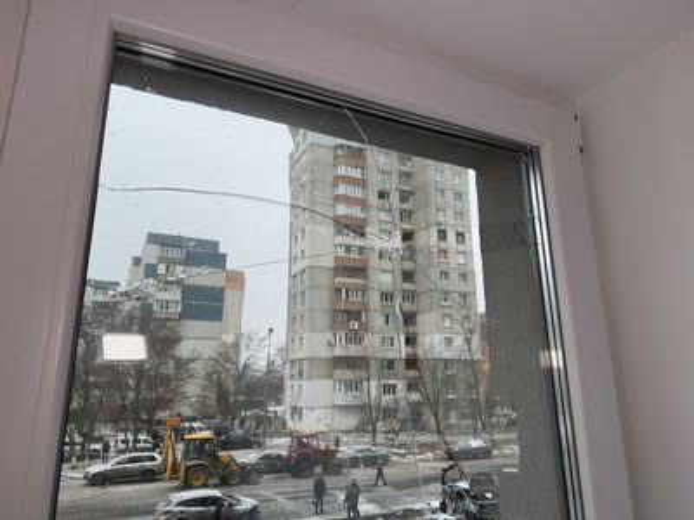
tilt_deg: +13.6
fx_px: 481
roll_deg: +0.8
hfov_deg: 71.6
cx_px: 347
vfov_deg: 56.8
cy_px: 260
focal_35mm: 24
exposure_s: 1/477
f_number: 1.78
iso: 80
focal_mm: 6.76
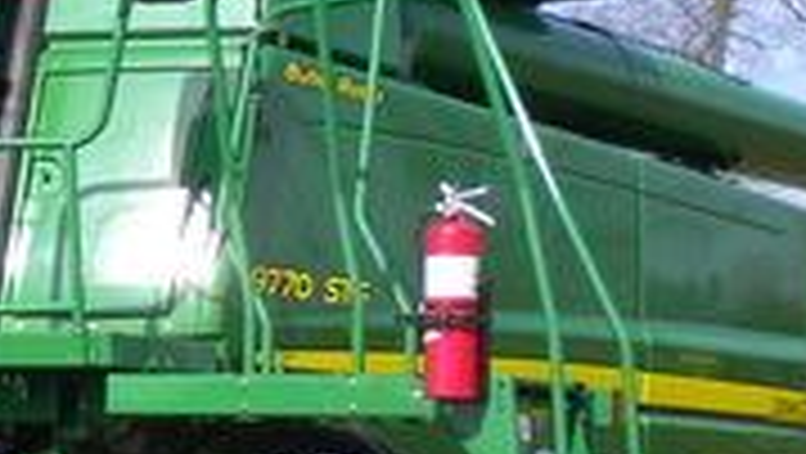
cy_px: 427
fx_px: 2481
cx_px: 68
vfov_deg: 10.4
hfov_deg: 18.1
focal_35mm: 116
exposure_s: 1/460
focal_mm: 6.3
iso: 80
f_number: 4.6
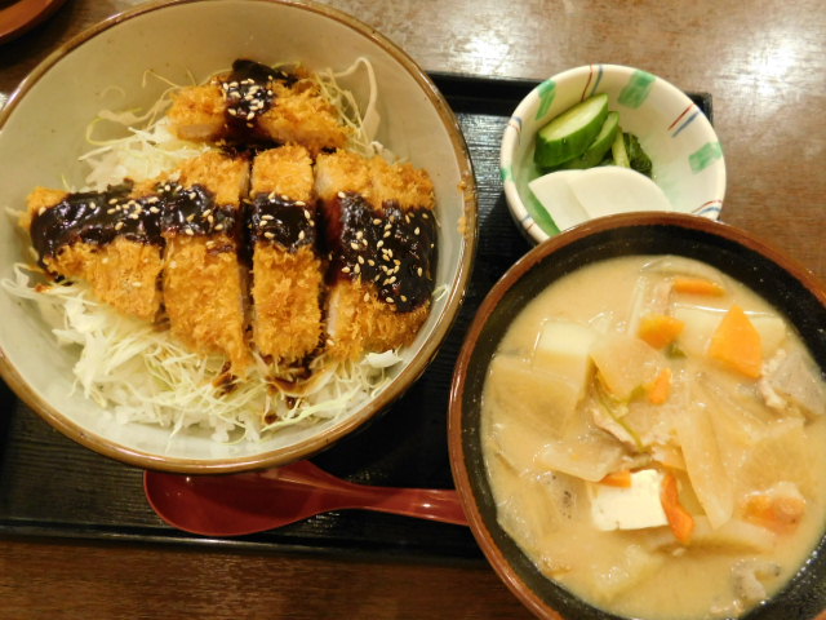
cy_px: 310
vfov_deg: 49.7
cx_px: 413
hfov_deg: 63.4
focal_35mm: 28
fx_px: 668
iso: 400
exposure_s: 1/20
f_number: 3.2
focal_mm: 4.9
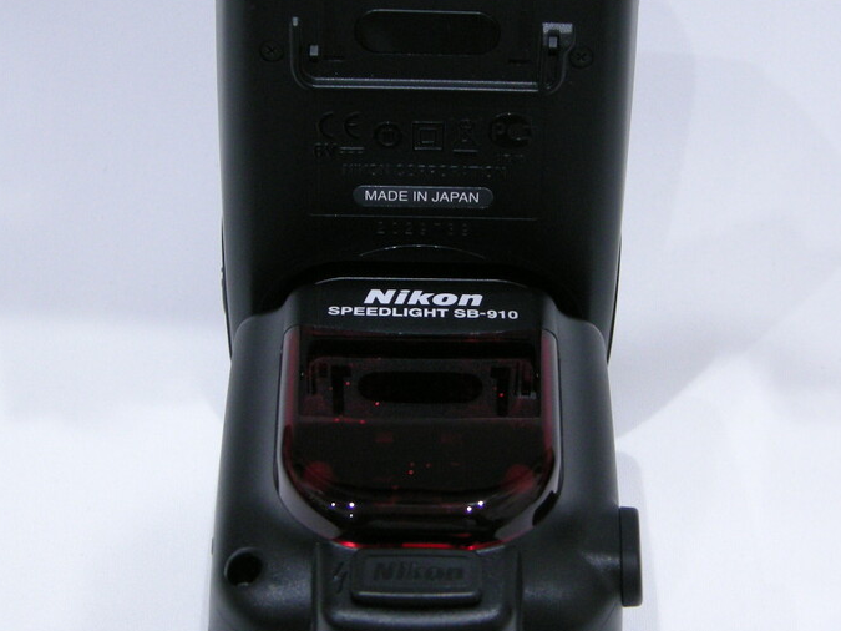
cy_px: 343
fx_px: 1555
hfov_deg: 30.2
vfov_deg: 22.9
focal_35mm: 64
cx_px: 482
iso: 190
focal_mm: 7.5
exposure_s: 1/60
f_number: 2.7
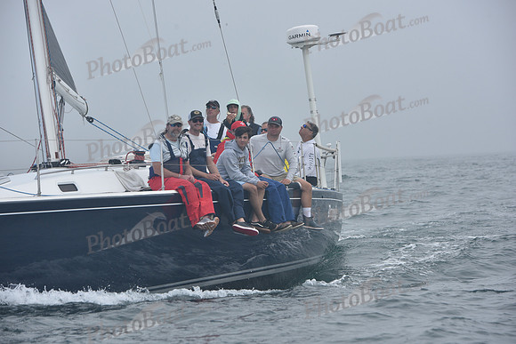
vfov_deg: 9.2
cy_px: 172
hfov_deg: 13.7
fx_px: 2150
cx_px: 258
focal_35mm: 150
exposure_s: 1/800
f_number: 8
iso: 250
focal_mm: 150
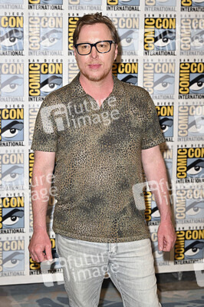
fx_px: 673
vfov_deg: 25.7
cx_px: 102
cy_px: 154
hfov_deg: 17.2
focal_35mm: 79
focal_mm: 79
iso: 2500
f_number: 5
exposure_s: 1/250
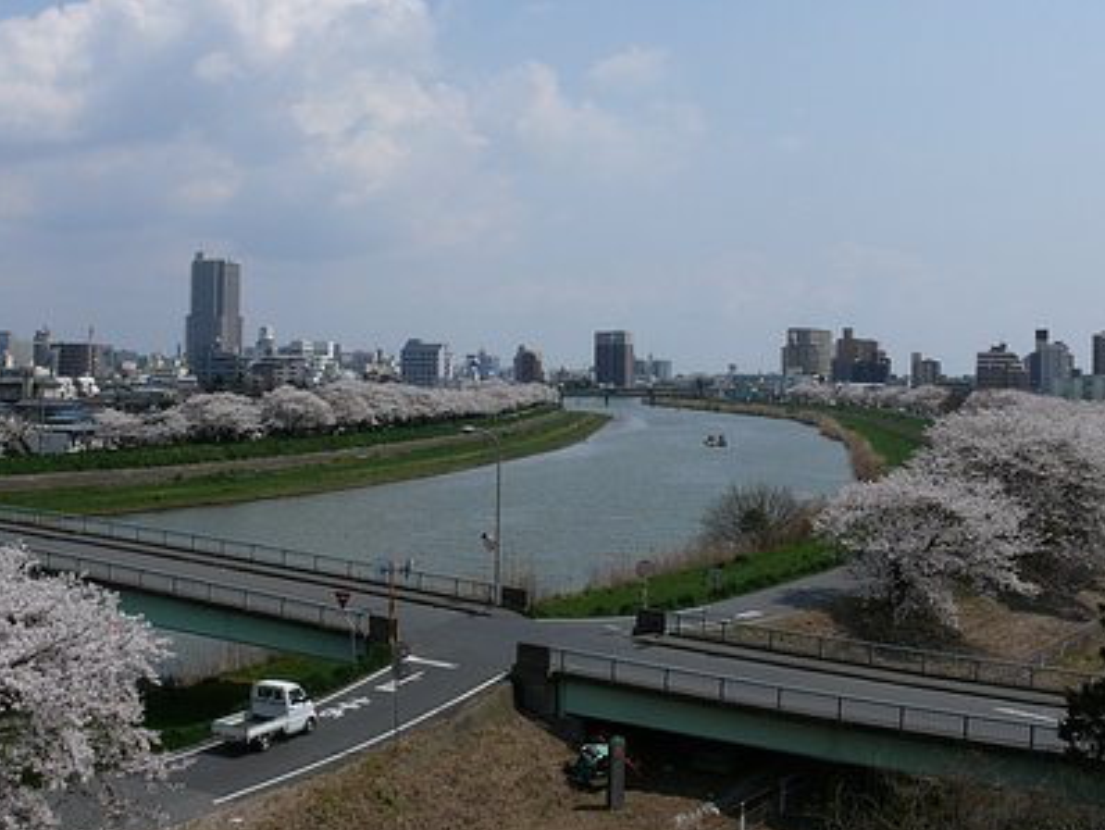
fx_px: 1437
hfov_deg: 42.0
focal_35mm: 45
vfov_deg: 32.1
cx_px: 500
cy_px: 330
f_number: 8
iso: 100
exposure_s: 1/640
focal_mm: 7.4
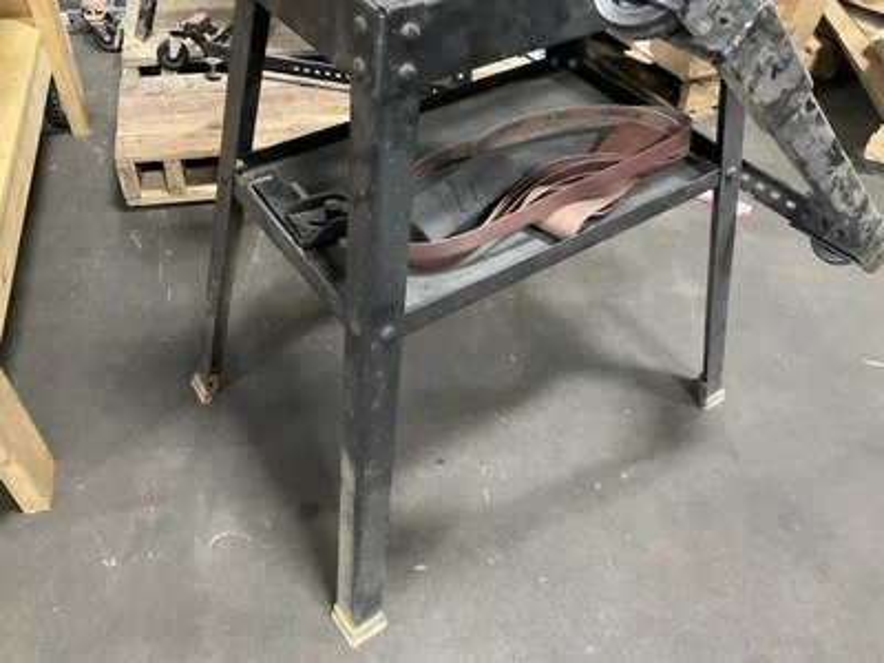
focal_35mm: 29
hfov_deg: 61.7
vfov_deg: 48.2
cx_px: 442
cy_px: 332
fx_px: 741
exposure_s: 1/30
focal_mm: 3
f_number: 1.8
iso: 400
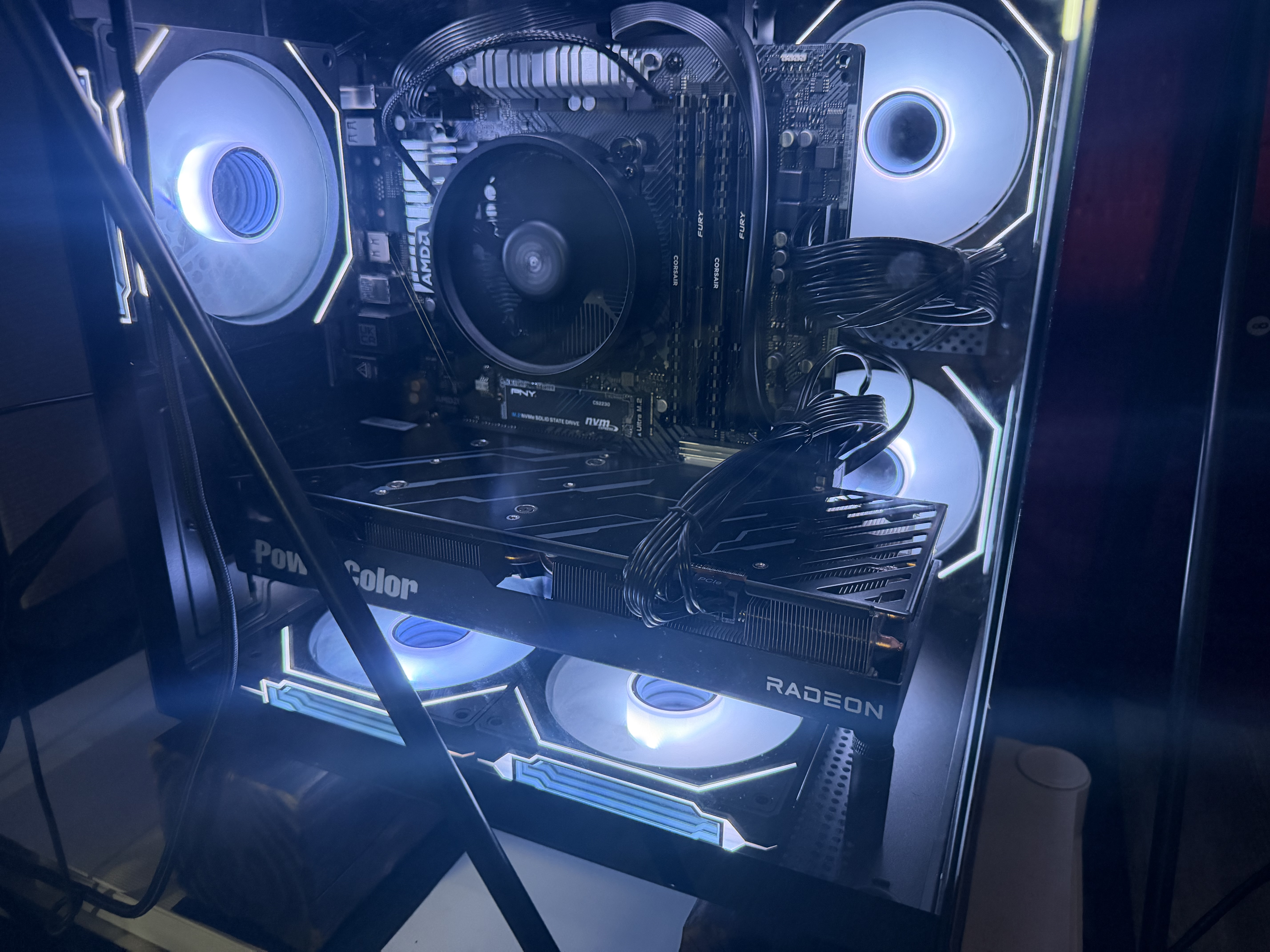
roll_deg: -0.9
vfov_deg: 56.8
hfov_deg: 71.6
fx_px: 881
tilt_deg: -20.0
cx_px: 635
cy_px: 476
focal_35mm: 24
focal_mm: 6.76
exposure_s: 1/59
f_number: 1.78
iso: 640
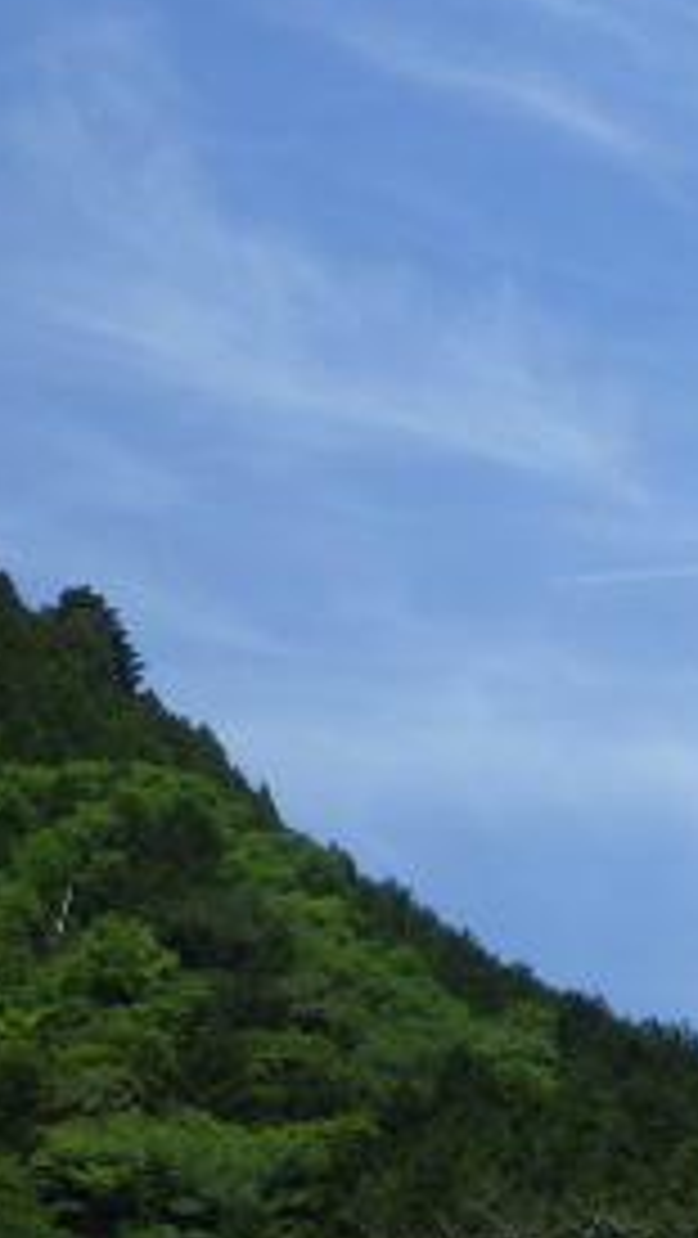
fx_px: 4501
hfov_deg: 8.6
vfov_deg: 15.5
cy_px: 216
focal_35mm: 137
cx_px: 1117
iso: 125
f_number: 4.6
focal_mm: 9.6
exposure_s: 1/800
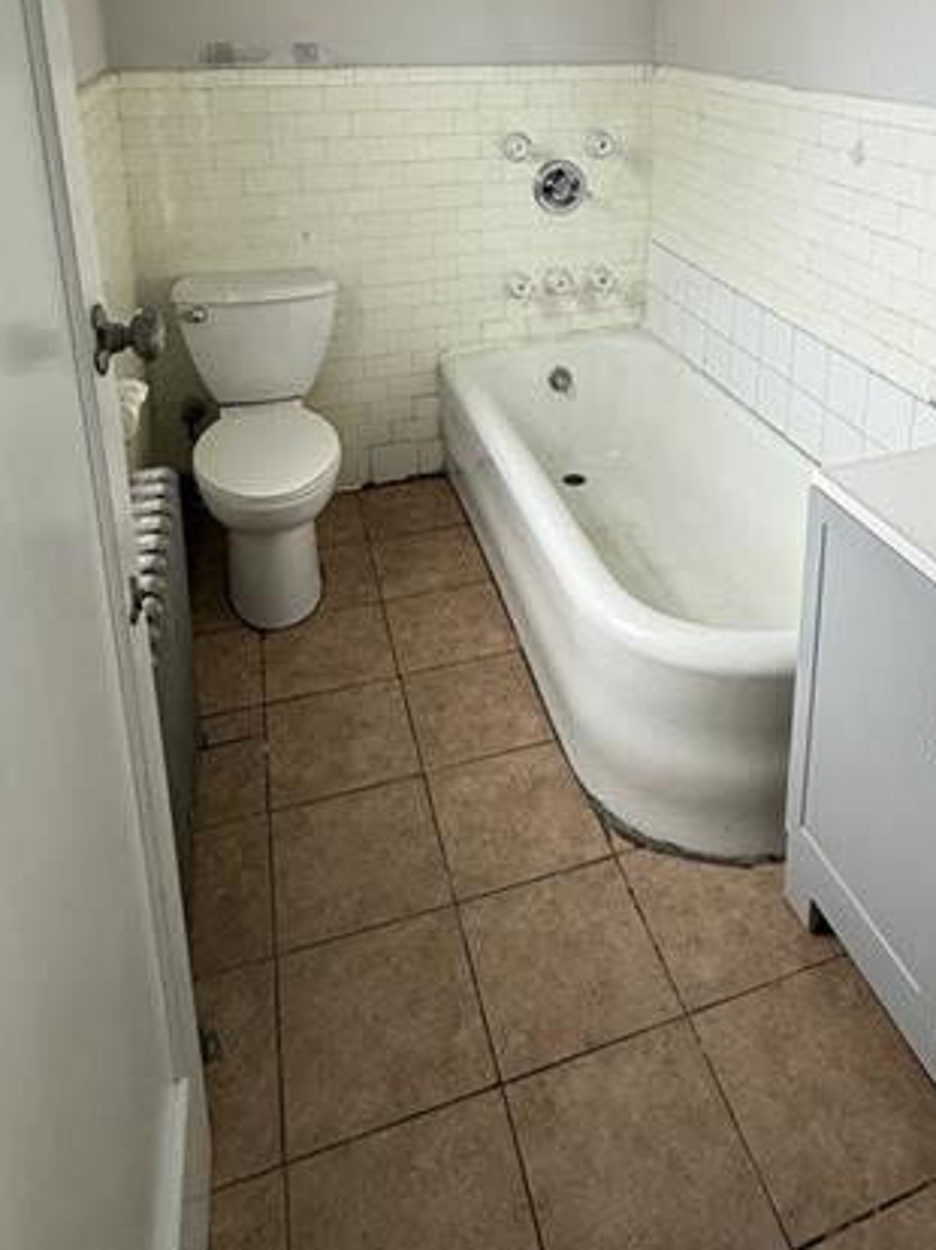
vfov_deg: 61.9
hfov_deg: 52.5
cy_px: 257
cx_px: 580
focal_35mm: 26
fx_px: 938
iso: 125
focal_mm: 2.22
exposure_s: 1/120
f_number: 2.2
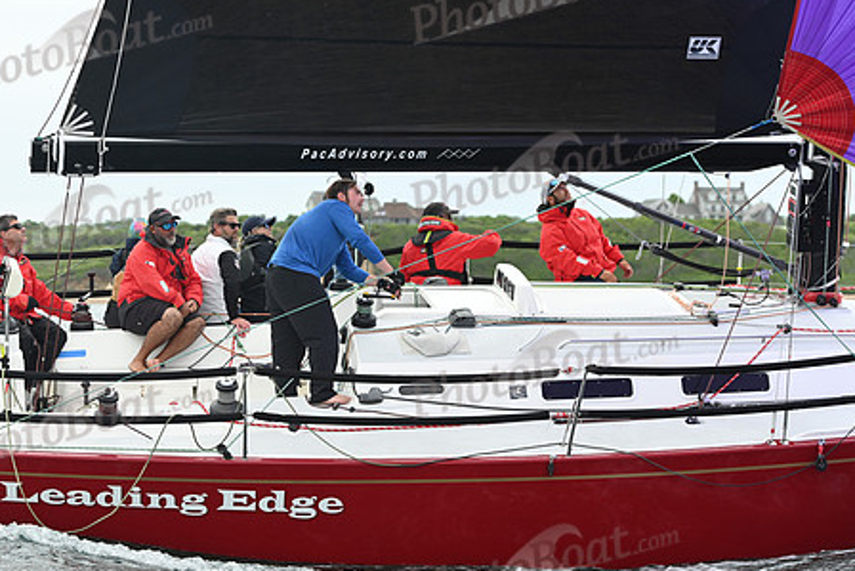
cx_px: 313
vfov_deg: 11.2
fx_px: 2922
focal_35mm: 123
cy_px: 297
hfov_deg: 16.6
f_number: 4.5
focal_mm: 95
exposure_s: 1/800
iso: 400
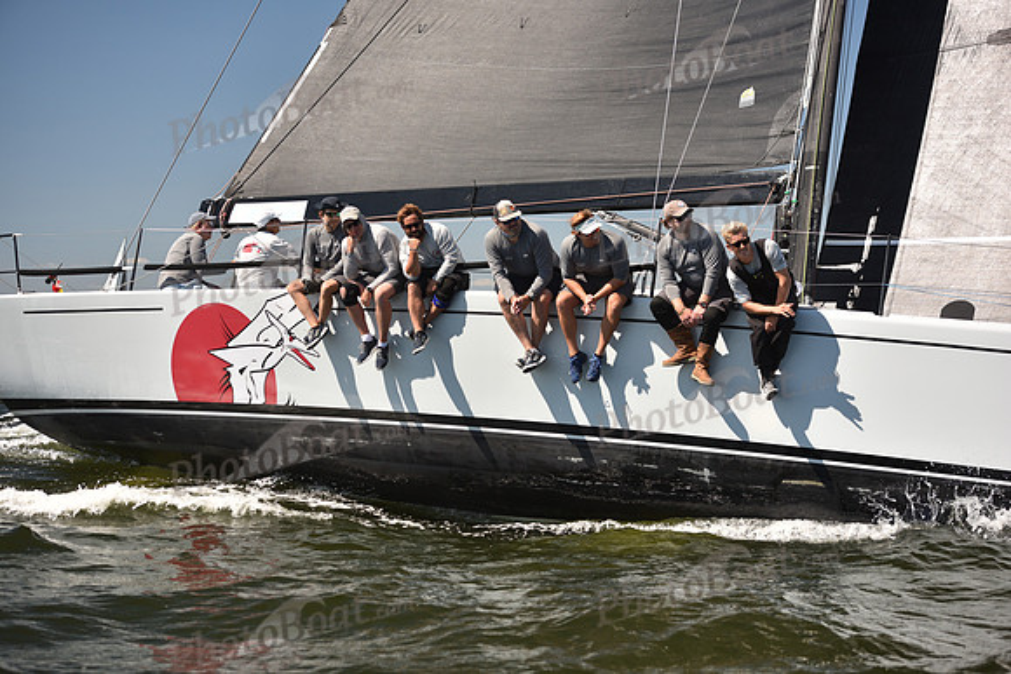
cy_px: 337
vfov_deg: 19.5
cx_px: 506
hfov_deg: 28.8
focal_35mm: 70
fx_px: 1966
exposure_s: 1/1000
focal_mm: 70
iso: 250
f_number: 3.5
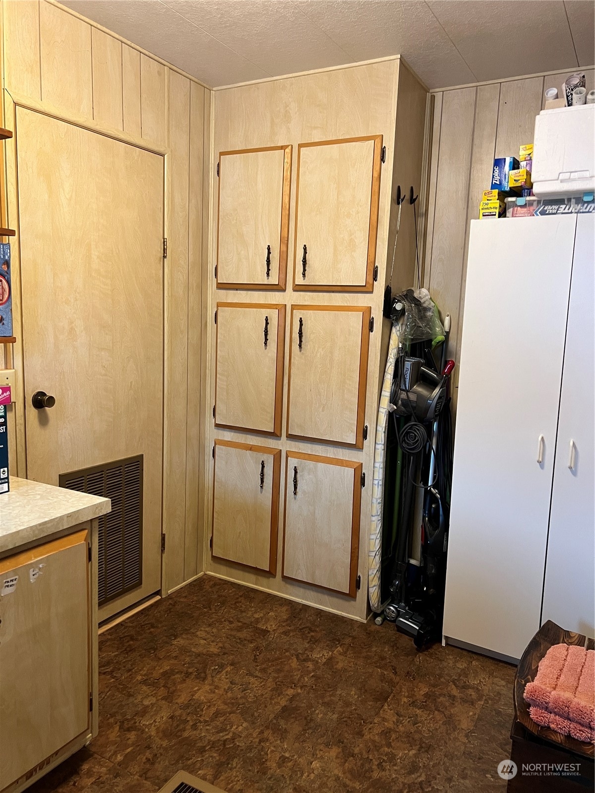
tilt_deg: -6.4
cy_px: 396
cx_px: 298
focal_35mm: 26
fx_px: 596
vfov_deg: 67.3
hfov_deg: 53.1
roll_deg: -2.9
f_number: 1.5
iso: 320
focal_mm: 5.7
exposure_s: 1/60
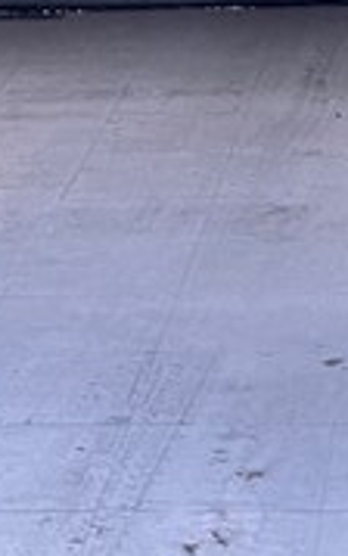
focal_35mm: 158
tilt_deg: -9.0
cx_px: 454
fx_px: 2396
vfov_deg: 12.9
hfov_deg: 8.2
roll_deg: -0.1
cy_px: -127
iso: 400
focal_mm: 4.2
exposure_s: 1/60
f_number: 1.6
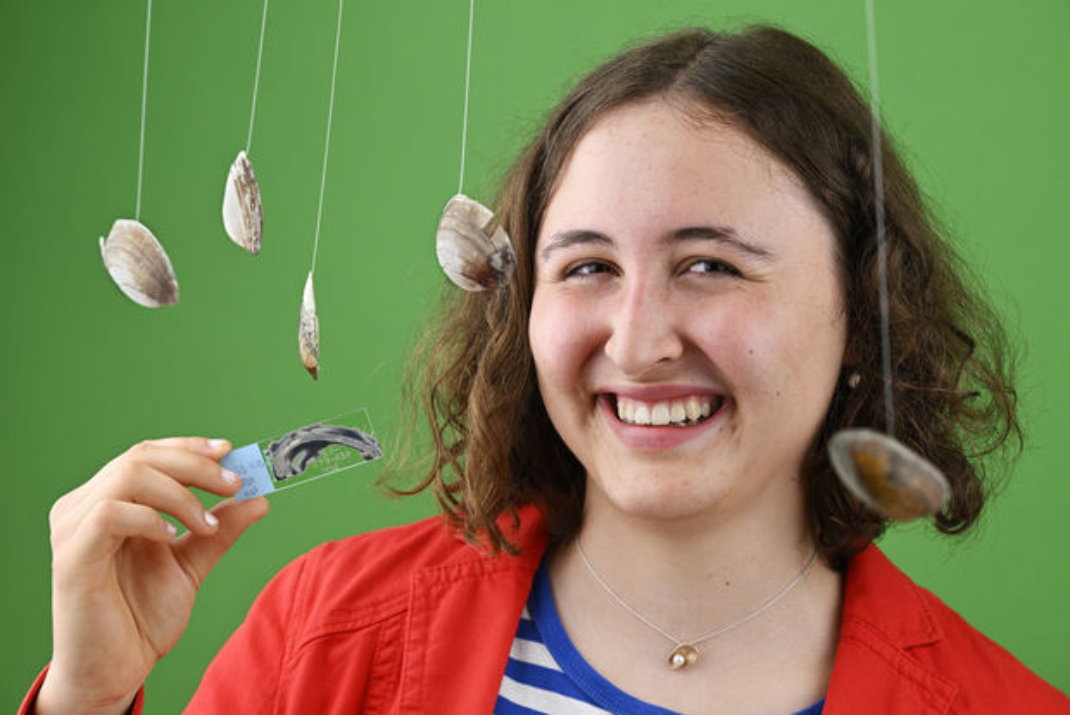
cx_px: 535
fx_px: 4312
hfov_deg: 14.1
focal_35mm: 145
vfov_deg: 9.5
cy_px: 358
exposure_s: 1/250
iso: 1000
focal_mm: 145
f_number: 8
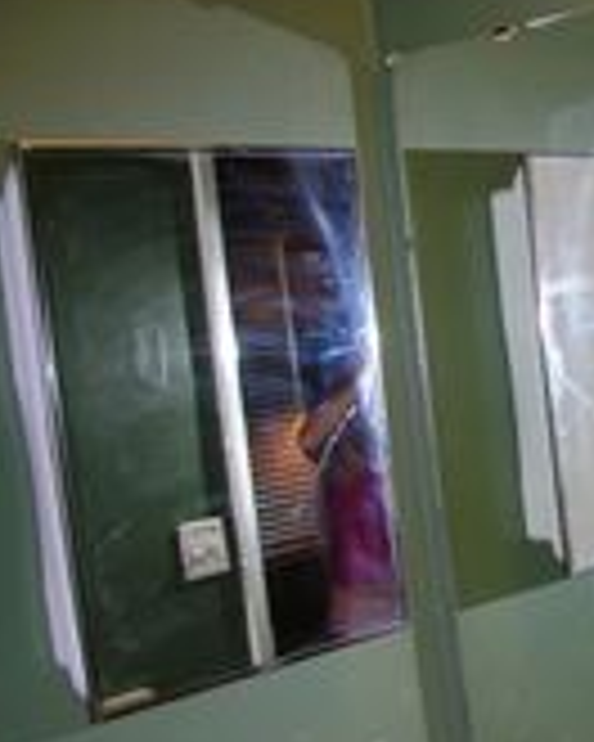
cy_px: 481
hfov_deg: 18.6
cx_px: 788
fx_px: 1670
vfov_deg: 25.0
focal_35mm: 76
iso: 50
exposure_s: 1/60.1
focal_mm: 5.8
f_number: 3
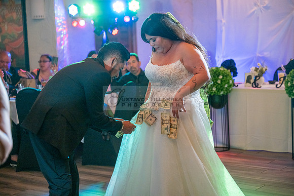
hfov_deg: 28.8
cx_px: 147
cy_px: 98
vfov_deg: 19.5
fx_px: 572
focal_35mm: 70
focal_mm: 70
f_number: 2.8
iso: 1000
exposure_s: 1/125
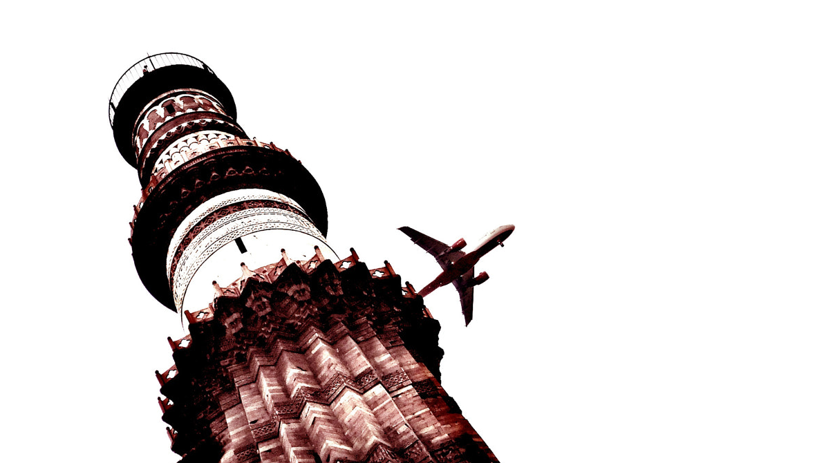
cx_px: 411
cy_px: 384
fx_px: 2556
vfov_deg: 10.3
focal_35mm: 117
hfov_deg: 18.3
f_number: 4.4
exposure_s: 1/1000
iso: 125
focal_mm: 14.2
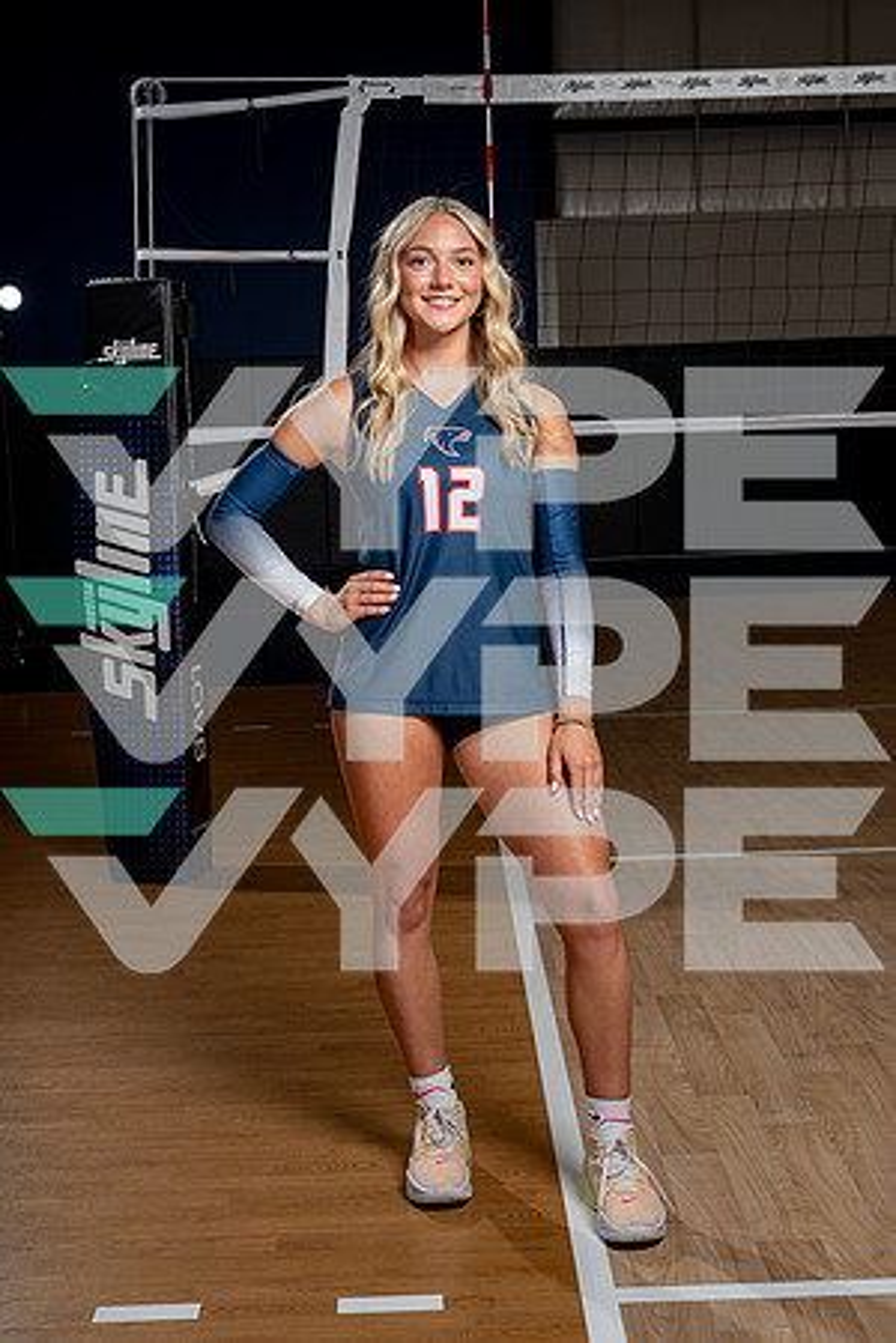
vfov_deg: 38.2
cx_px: 448
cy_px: 672
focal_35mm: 52
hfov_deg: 26.0
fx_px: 1941
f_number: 8
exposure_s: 1/250
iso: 100
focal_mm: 52
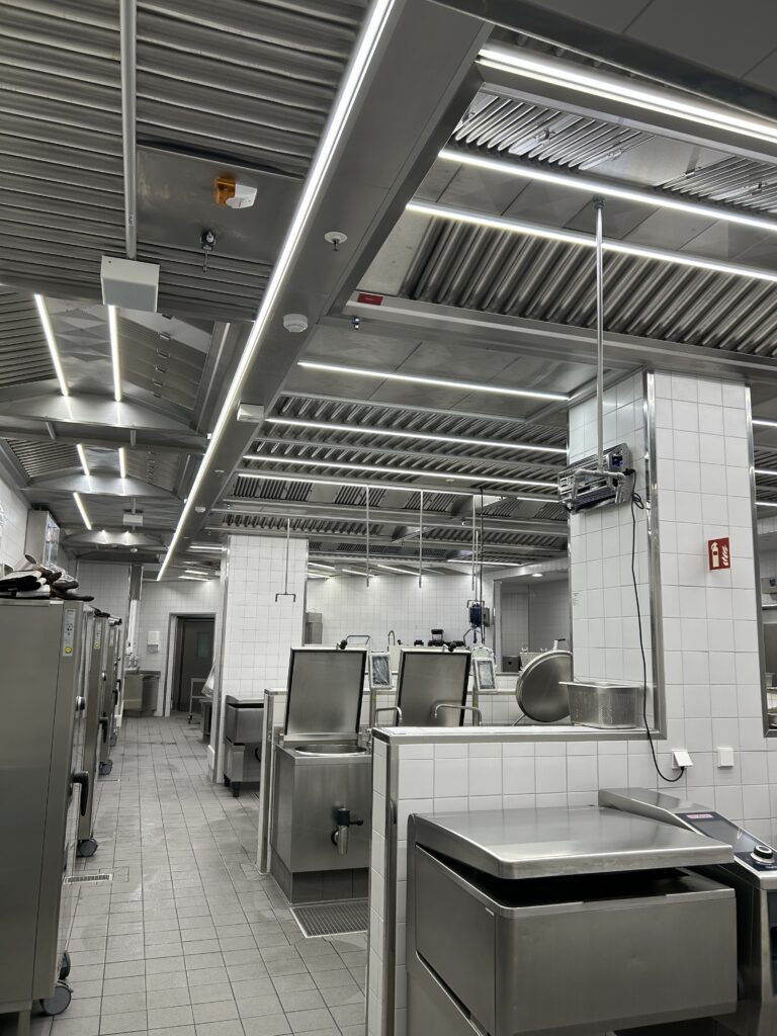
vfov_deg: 67.3
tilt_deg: +8.6
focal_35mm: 26
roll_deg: -1.7
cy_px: 518
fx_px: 778
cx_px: 388
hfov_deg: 53.1
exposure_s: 1/145
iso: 64
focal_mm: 5.7
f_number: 1.5
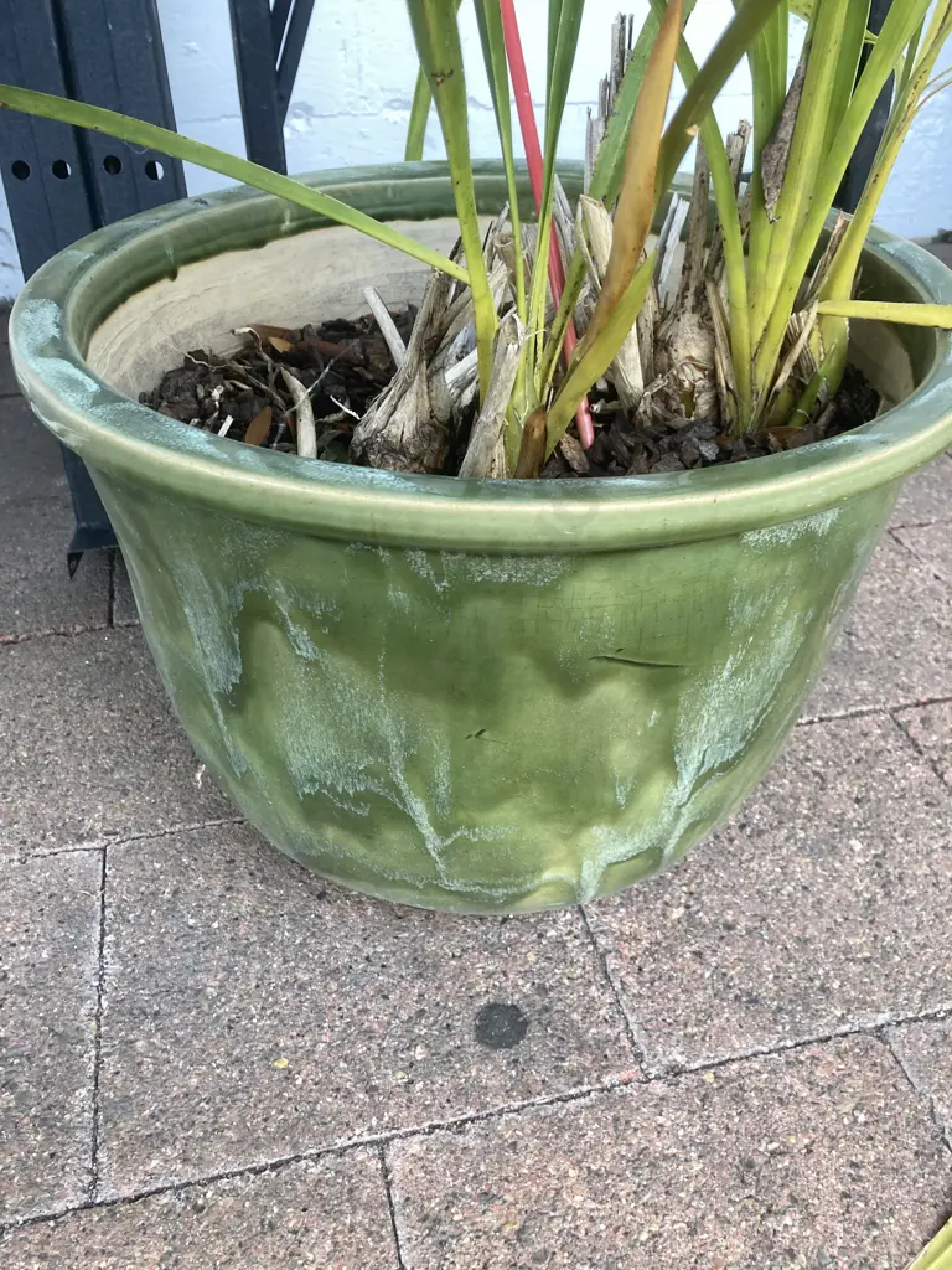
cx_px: 476
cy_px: 635
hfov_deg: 49.7
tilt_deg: -36.0
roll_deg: -1.1
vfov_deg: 63.4
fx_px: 1027
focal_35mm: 28
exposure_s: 1/67
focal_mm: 3.99
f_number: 1.8
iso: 80
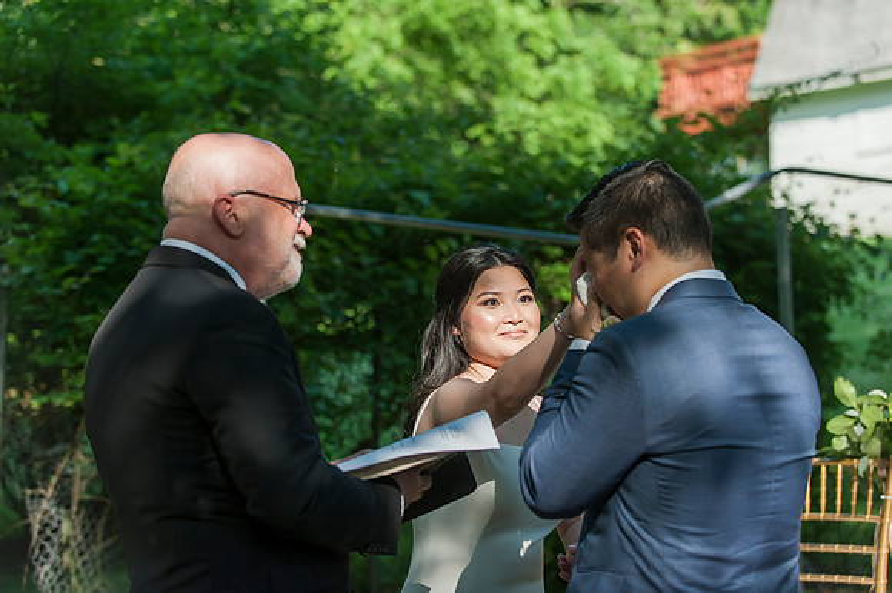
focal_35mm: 82
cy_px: 296
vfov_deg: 16.6
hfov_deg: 24.8
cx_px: 446
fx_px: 2031
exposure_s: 1/2500
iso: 800
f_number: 3.5
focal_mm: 82
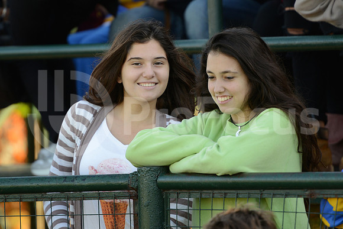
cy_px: 114
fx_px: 2573
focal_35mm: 270
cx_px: 172
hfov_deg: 7.6
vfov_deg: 5.1
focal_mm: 270
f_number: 4
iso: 400
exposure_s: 1/250
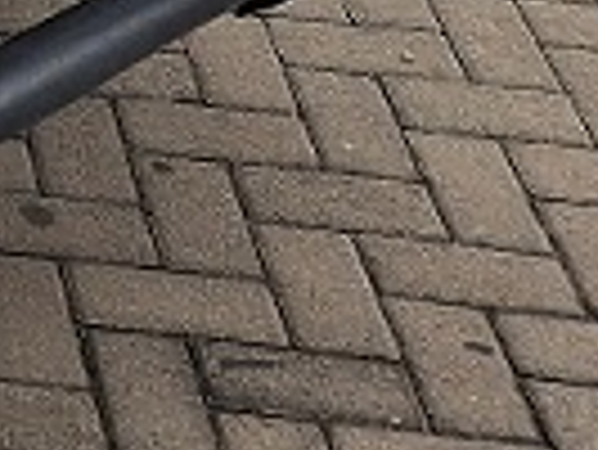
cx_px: -980
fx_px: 2645
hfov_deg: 10.5
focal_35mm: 153
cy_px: -765
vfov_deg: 8.5
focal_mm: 4.69
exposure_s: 1/509
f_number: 1.8
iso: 32
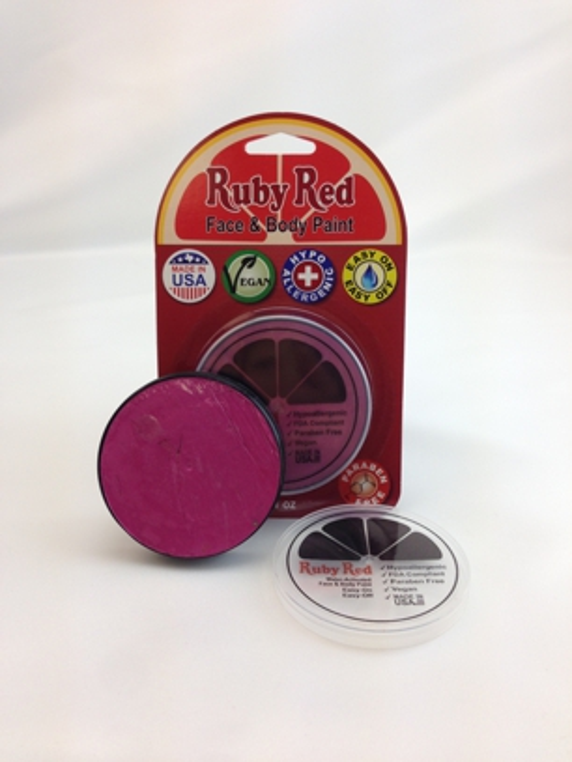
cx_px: 286
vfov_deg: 55.4
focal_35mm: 33
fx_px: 727
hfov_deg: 42.9
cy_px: 381
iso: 50
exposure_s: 1/161
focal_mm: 4.12
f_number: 2.4
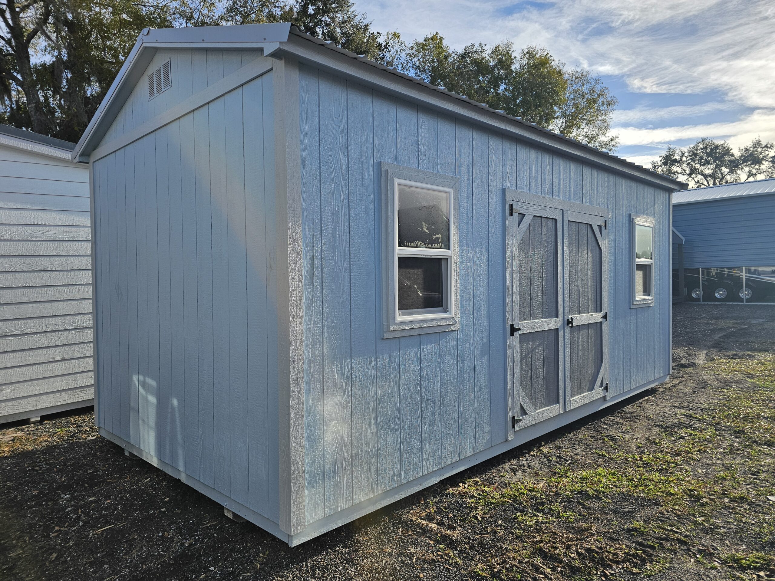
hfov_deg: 73.9
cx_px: 388
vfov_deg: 58.9
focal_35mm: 23
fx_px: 515
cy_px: 290
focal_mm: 6.3
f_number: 1.7
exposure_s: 1/1170
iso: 20
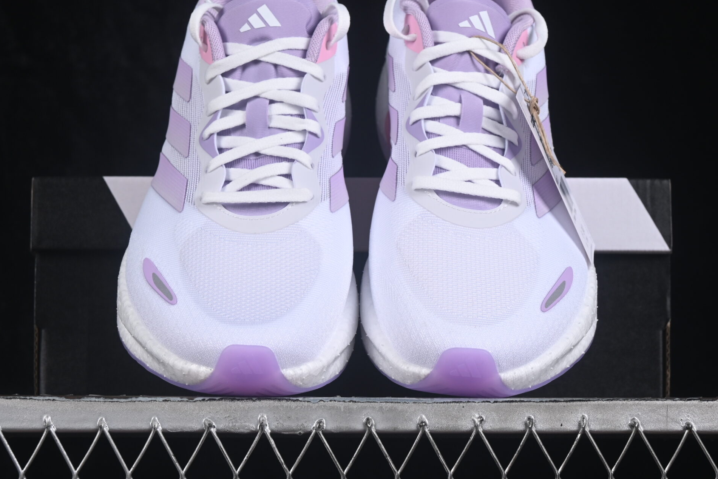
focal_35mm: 101
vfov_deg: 13.6
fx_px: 2015
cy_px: 196
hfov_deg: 20.2
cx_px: 361
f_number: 8
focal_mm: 50
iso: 160
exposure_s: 1/80
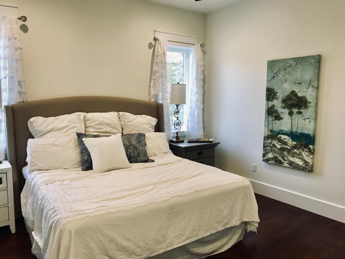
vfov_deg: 49.7
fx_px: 279
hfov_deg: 63.4
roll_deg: -0.2
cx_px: 172
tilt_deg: -6.2
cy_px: 130
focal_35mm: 28
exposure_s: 1/60
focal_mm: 3.99
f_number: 1.8
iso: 32
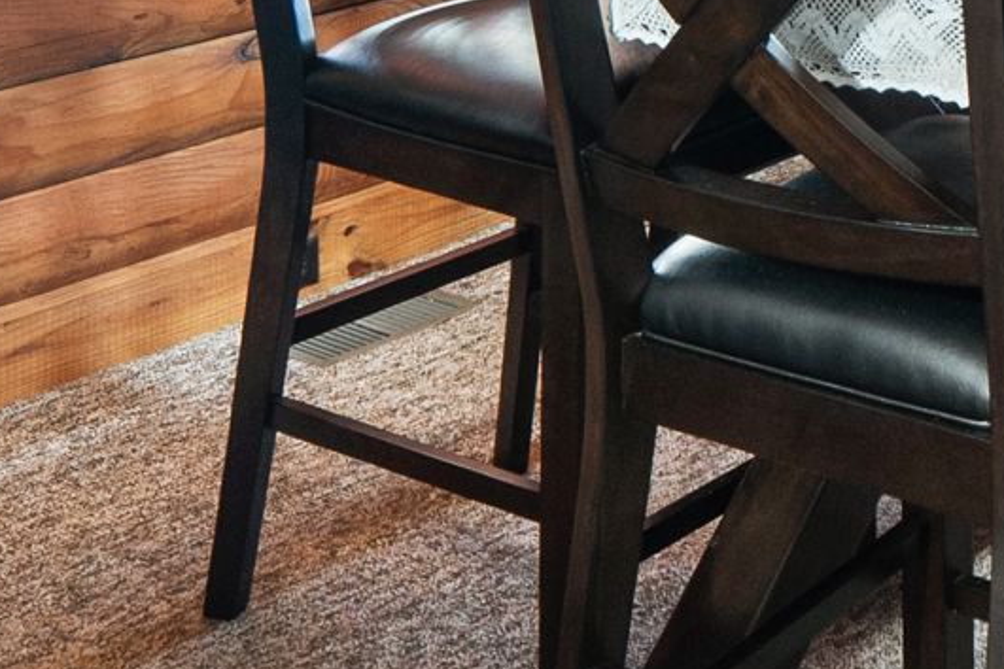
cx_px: 1127
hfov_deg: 23.6
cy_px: -451
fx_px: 2231
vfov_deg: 15.2
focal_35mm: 80
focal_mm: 11.5
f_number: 9
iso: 400
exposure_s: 1.6
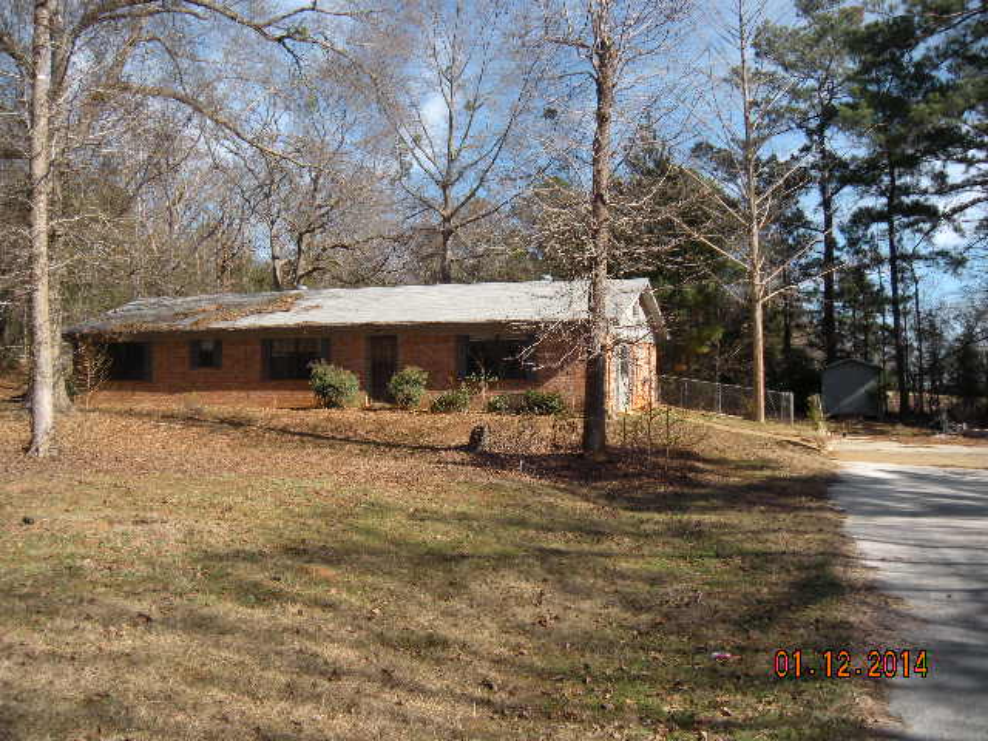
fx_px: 999
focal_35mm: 35
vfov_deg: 40.7
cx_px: 494
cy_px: 370
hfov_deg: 52.6
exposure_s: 1/433
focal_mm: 5.9
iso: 64
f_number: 3.8
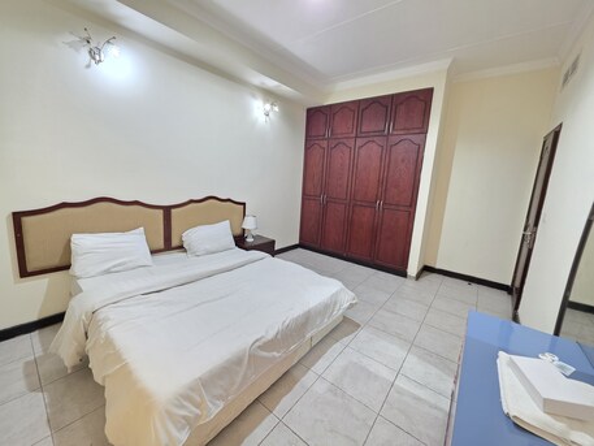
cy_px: 223
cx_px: 297
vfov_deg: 89.9
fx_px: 223
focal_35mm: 13
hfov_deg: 106.2
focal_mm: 2.2
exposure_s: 1/50
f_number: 1.9
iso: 200
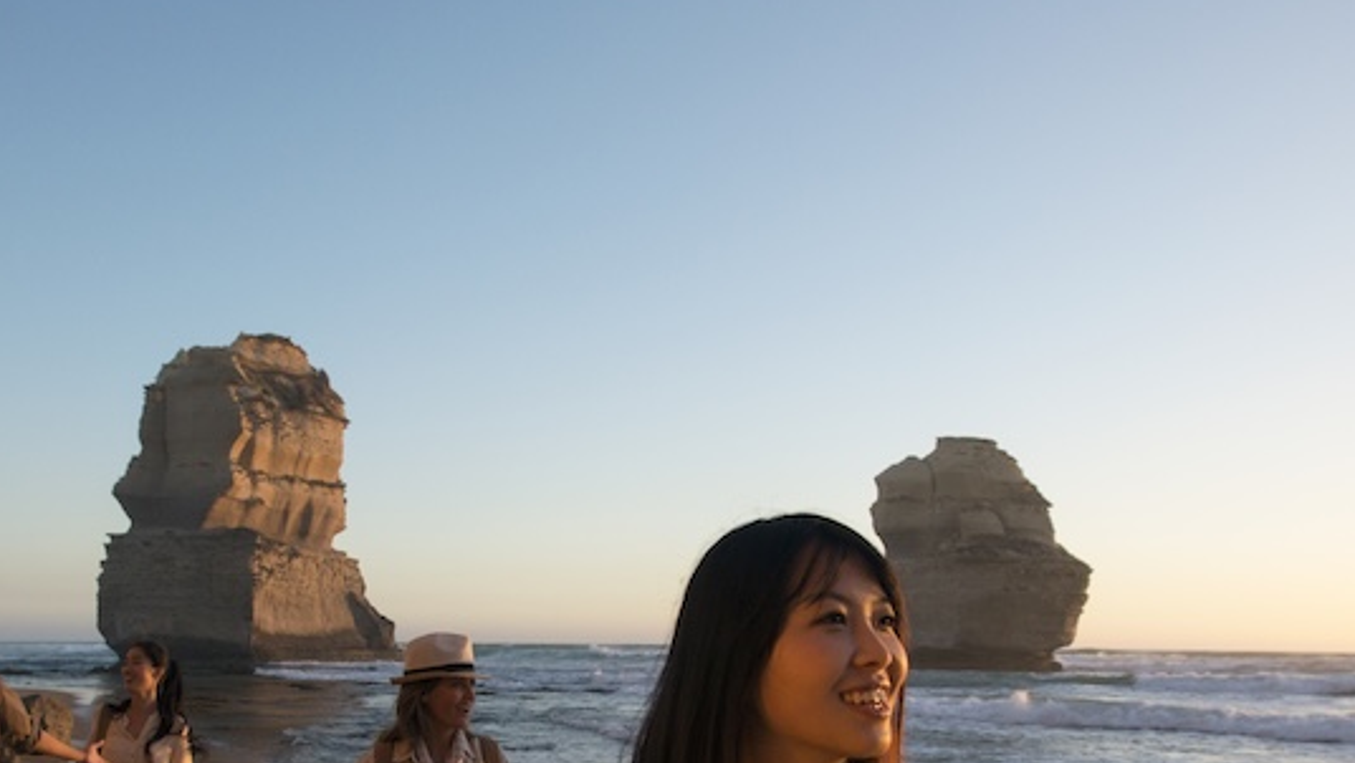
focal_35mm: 34
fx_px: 1222
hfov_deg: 57.8
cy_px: 749
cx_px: 597
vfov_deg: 32.2
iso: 400
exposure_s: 1/1000
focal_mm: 17
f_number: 6.3
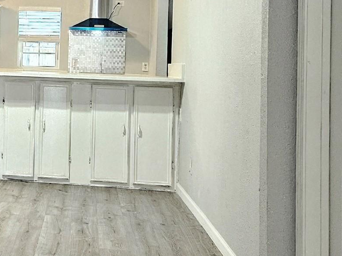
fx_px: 593
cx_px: -27
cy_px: 51
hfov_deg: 29.3
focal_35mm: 60
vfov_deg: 24.0
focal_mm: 5.4
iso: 640
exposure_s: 1/120
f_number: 1.8
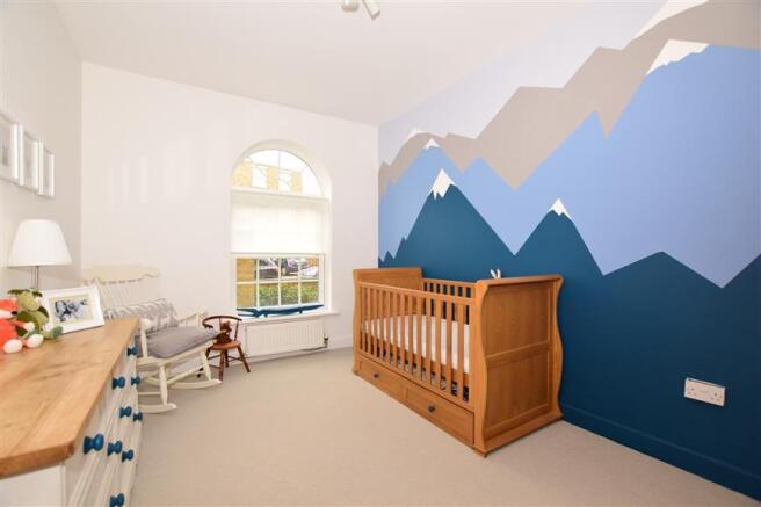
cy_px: 254
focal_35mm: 15
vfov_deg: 77.3
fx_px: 317
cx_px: 380
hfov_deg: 100.4
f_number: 5.6
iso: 400
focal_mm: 10
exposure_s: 1/50
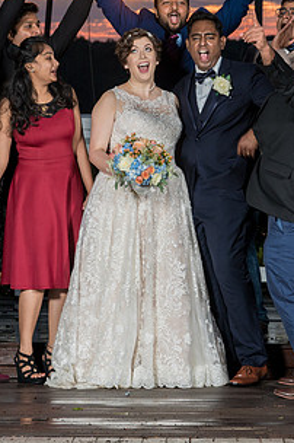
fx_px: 2652
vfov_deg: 9.5
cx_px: 161
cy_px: 143
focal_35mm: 216
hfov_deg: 6.3
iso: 160
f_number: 8
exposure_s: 1/200
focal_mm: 100
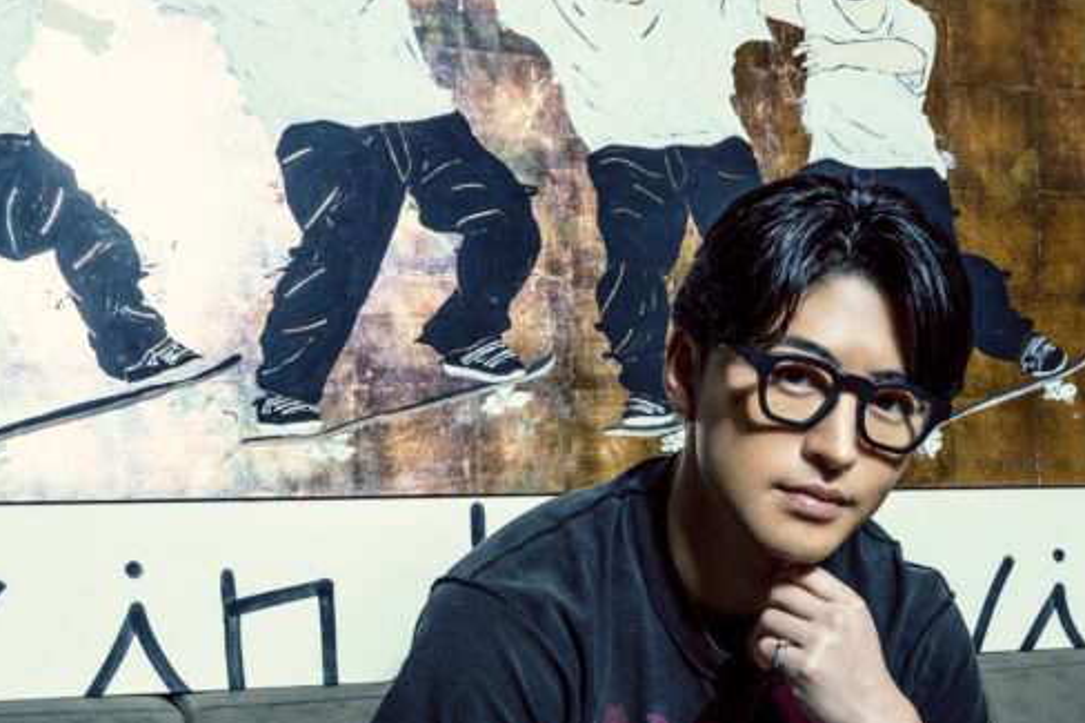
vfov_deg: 20.7
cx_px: 594
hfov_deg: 31.4
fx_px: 1930
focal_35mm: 64
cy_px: 680
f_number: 10
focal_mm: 30.5
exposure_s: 1/125
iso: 100
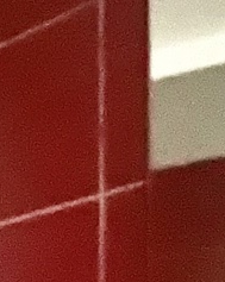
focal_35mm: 103
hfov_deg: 11.9
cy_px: 524
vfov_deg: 15.7
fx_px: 859
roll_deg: +0.7
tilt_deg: -2.5
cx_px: -329
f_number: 1.8
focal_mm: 1.57
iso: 4000
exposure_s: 1/4
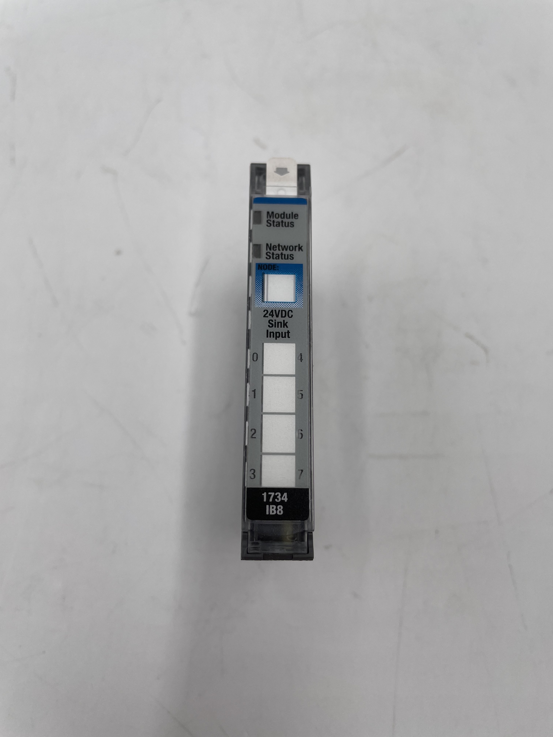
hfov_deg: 53.1
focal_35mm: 26
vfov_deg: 67.3
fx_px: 554
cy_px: 368
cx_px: 276
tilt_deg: -73.6
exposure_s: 1/774
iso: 32
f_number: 1.6
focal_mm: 4.2
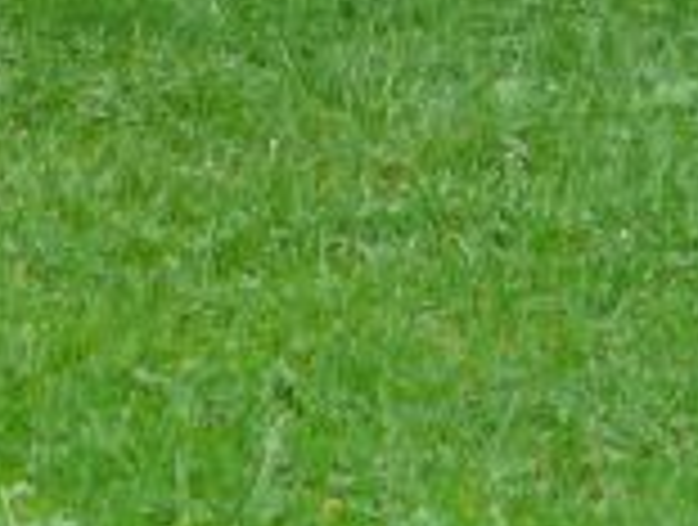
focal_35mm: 1441
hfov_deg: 1.4
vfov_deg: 1.0
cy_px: -436
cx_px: -189
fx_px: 29124
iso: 100
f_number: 4.2
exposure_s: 1/60
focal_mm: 52
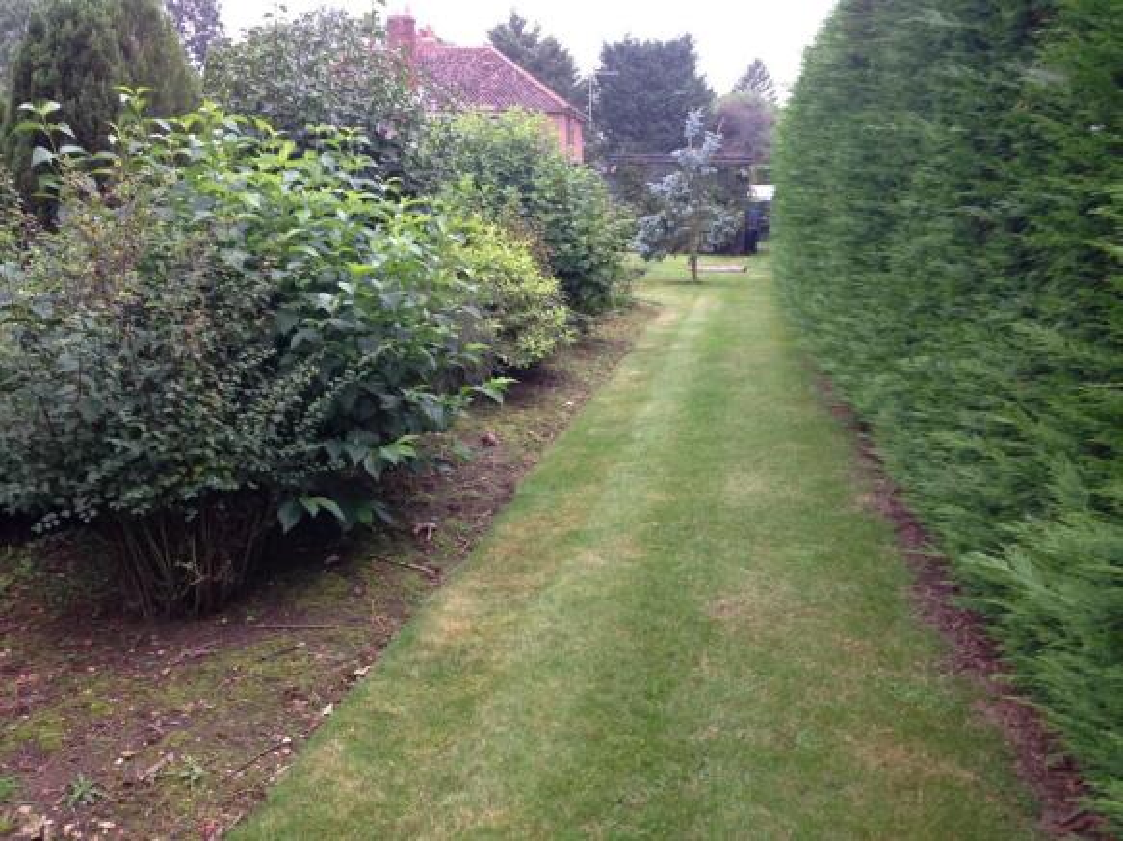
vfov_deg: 42.9
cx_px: 562
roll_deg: -0.9
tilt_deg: -14.6
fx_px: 1070
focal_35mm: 33
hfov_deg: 55.4
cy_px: 420
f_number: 2.4
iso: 64
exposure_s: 1/20
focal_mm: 4.12
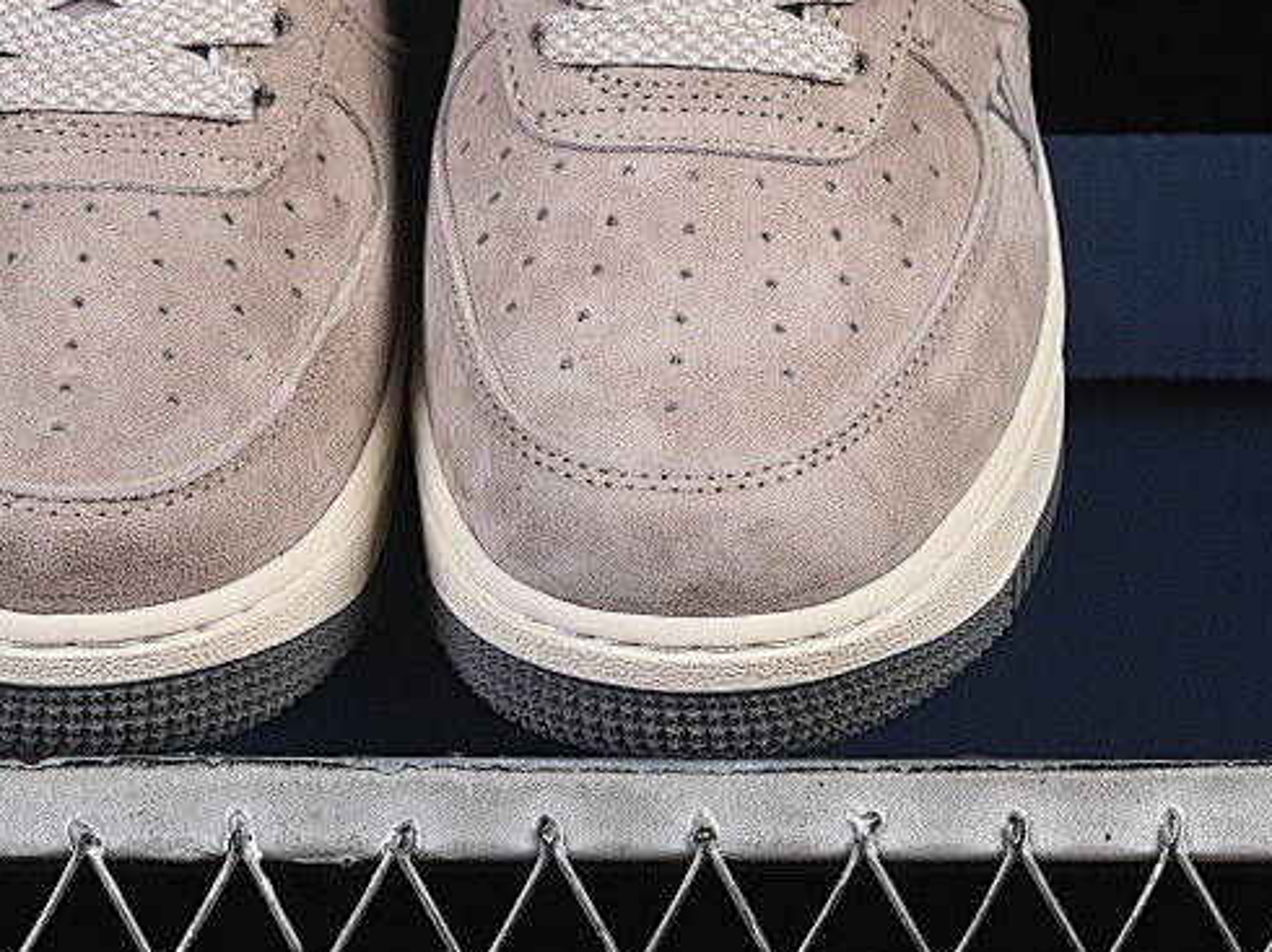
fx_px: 5840
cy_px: 179
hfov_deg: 12.4
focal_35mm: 159
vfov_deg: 9.3
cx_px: 441
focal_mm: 50
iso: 160
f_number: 8
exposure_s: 1/80
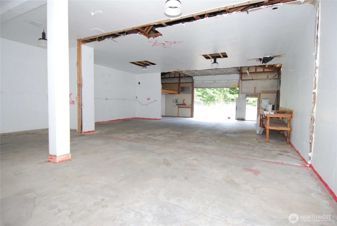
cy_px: 113
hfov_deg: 89.9
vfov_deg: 67.5
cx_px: 168
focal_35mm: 18
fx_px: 169
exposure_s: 1/60
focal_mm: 12
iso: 720
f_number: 4
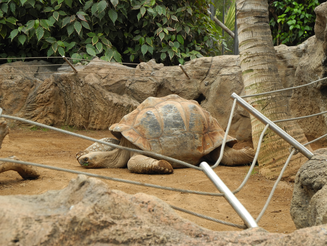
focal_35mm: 94
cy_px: 123
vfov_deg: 15.7
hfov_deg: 20.9
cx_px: 164
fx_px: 888
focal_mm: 20.1
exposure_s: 1/125
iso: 100
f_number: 4.5
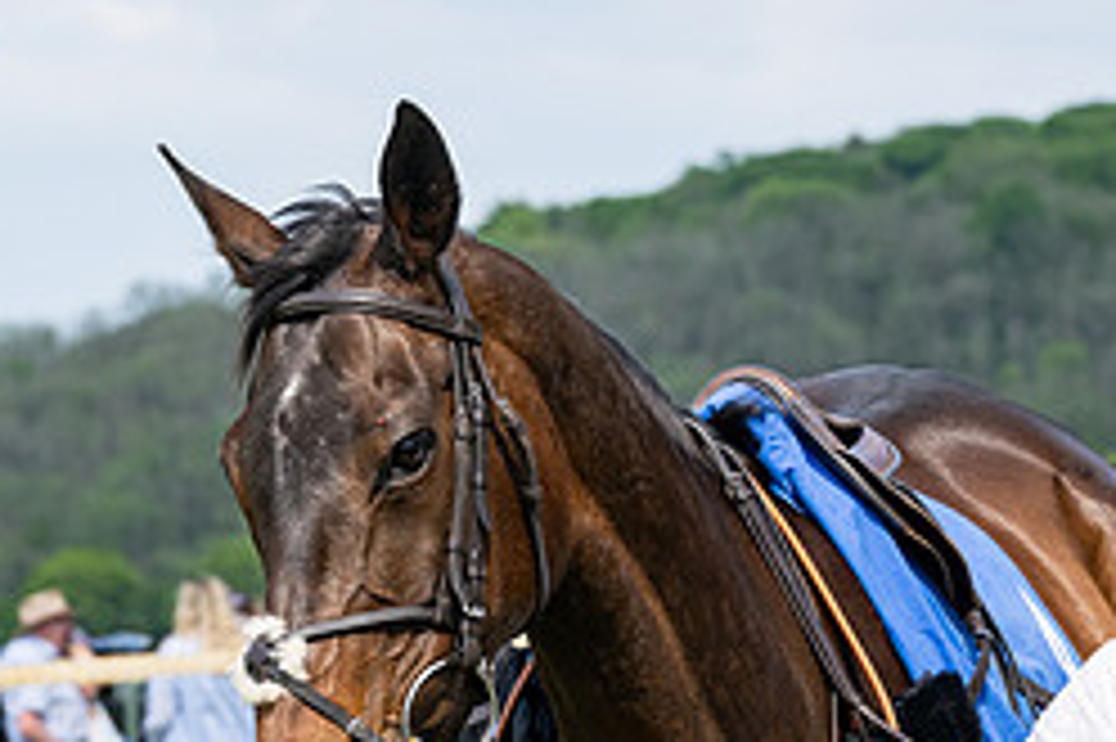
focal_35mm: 341
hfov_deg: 6.0
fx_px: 10564
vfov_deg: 4.0
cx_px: 844
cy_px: 724
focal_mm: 125
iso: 400
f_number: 8
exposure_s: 1/1000
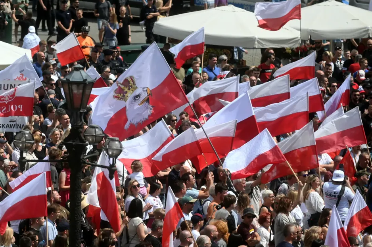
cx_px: 153
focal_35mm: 256
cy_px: 120
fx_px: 2642
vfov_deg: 5.4
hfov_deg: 8.1
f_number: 4.5
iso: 400
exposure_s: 1/10000
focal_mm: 200
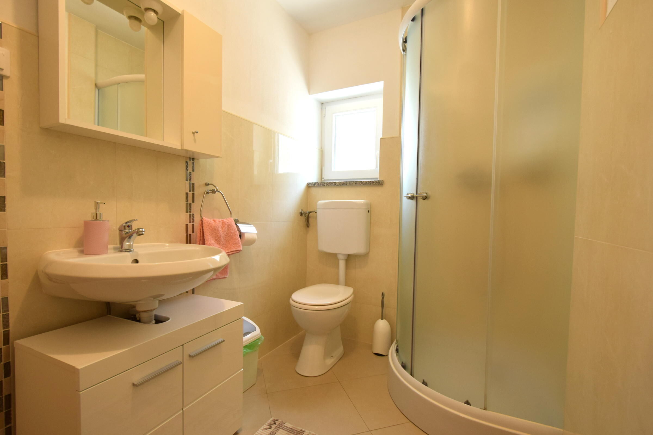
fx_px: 272
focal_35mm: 15
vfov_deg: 77.3
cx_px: 326
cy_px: 218
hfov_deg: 100.4
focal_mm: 10
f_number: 4
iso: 560
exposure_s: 1/60
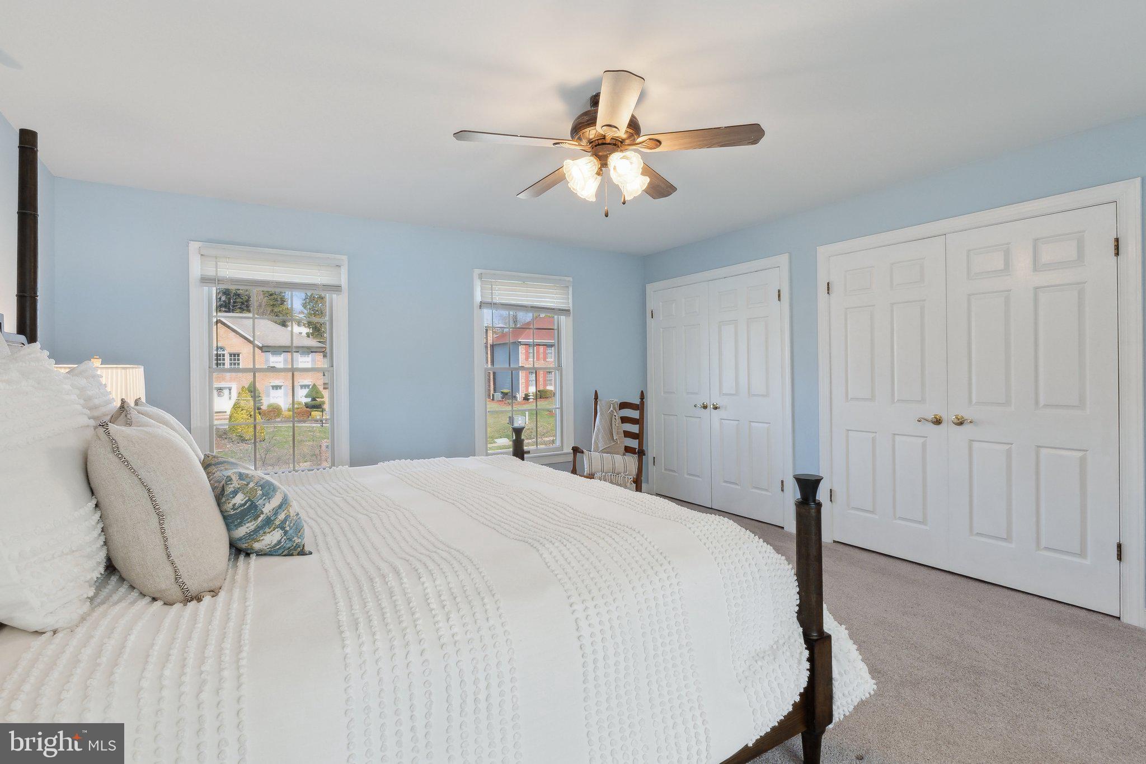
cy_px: 382
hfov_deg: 93.3
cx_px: 573
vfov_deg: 70.4
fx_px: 541
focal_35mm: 17
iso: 200
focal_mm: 11.6
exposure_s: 1/25
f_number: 9
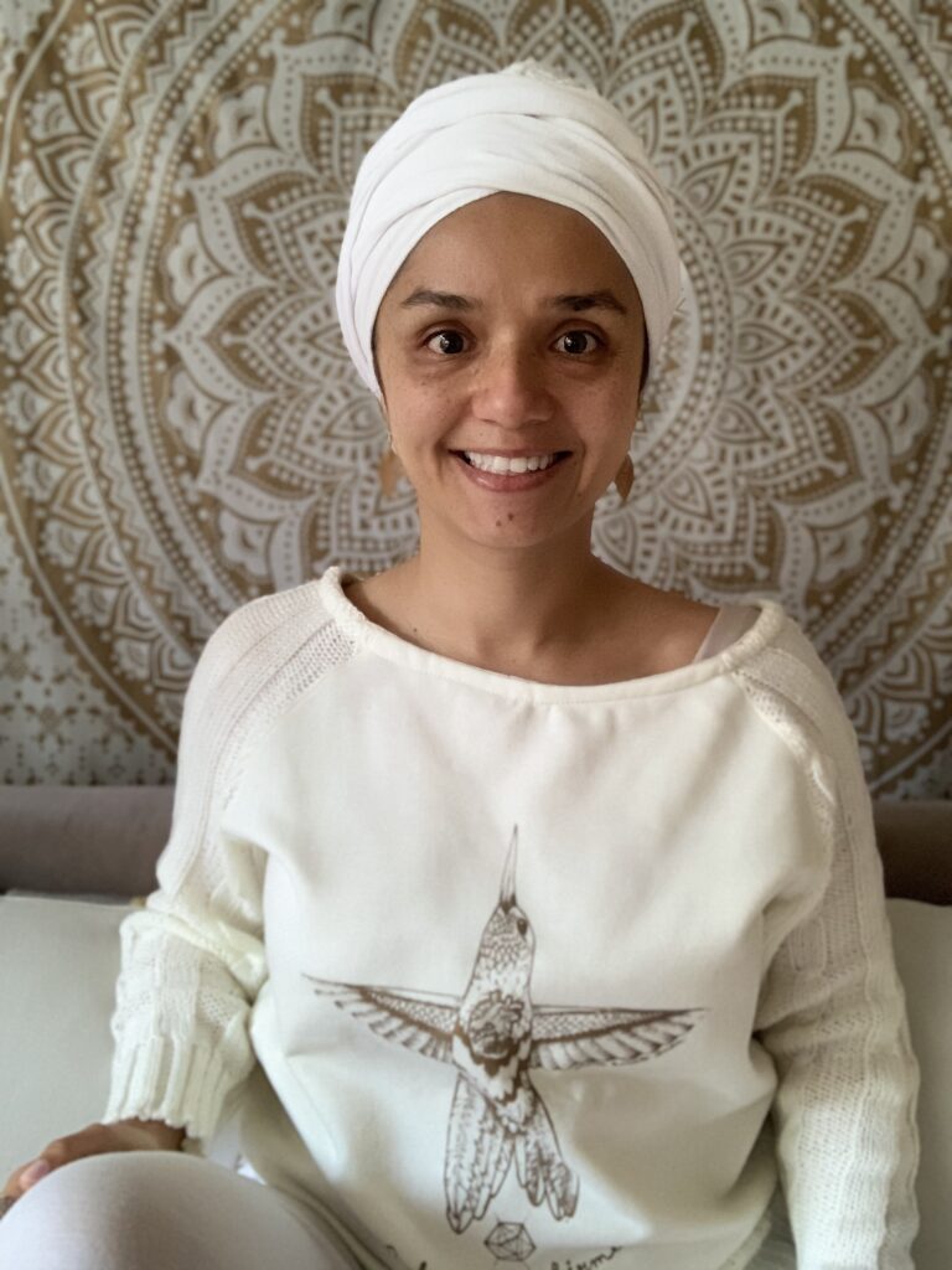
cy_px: 635
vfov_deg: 56.8
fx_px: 1173
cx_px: 476
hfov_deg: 44.2
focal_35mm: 32
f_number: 2.2
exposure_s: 1/18
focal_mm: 2.87
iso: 500
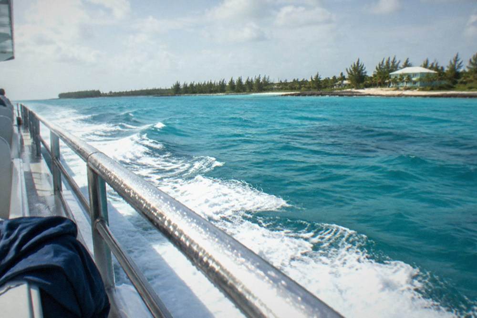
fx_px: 530
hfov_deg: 48.5
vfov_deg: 33.4
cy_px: 159
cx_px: 238
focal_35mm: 40
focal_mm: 40
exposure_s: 1/125
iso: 100
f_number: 11
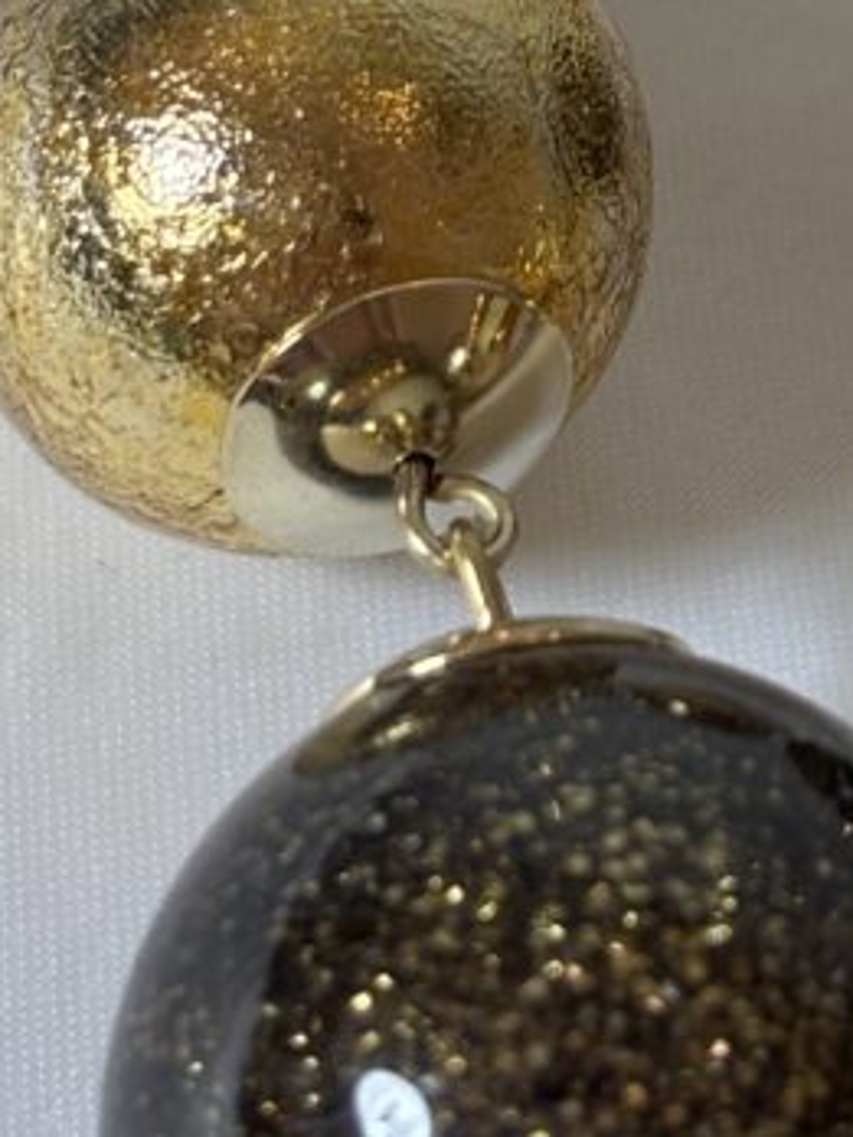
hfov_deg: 9.7
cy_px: -167
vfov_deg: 12.6
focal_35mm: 153
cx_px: 575
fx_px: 5027
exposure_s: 1/100
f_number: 1.6
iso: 25
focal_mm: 5.96
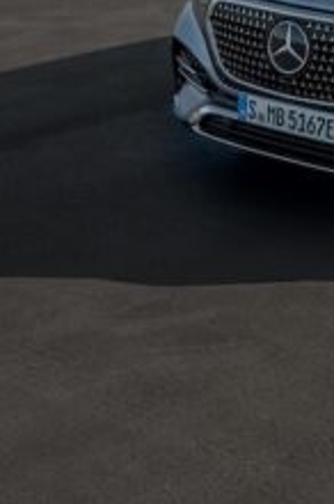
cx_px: 480
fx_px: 1563
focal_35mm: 112
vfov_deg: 17.7
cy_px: -37
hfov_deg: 11.7
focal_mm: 30
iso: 250
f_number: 5
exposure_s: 1/2500
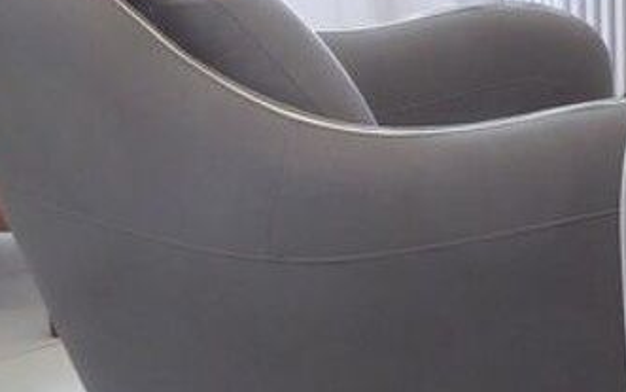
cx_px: 775
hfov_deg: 20.7
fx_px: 1587
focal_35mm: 93
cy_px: 348
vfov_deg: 13.9
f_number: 3.5
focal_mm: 5
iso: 400
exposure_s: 1/6
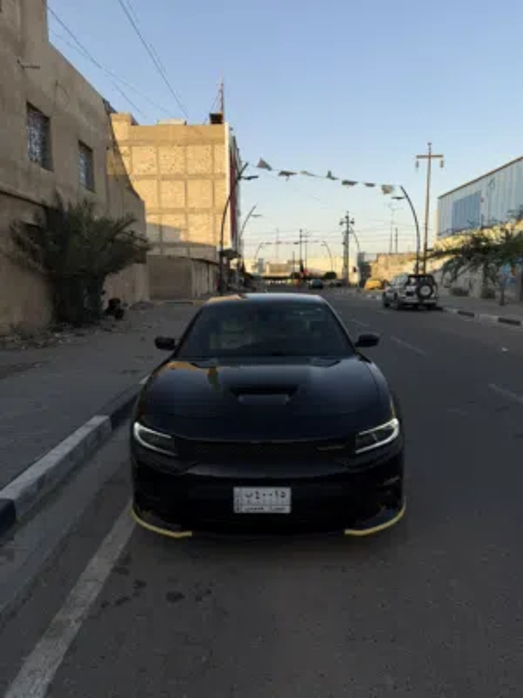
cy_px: 349
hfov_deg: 56.8
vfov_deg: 71.6
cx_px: 262
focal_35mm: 24
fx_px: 483
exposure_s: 1/1250
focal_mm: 6.76
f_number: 1.78
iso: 100
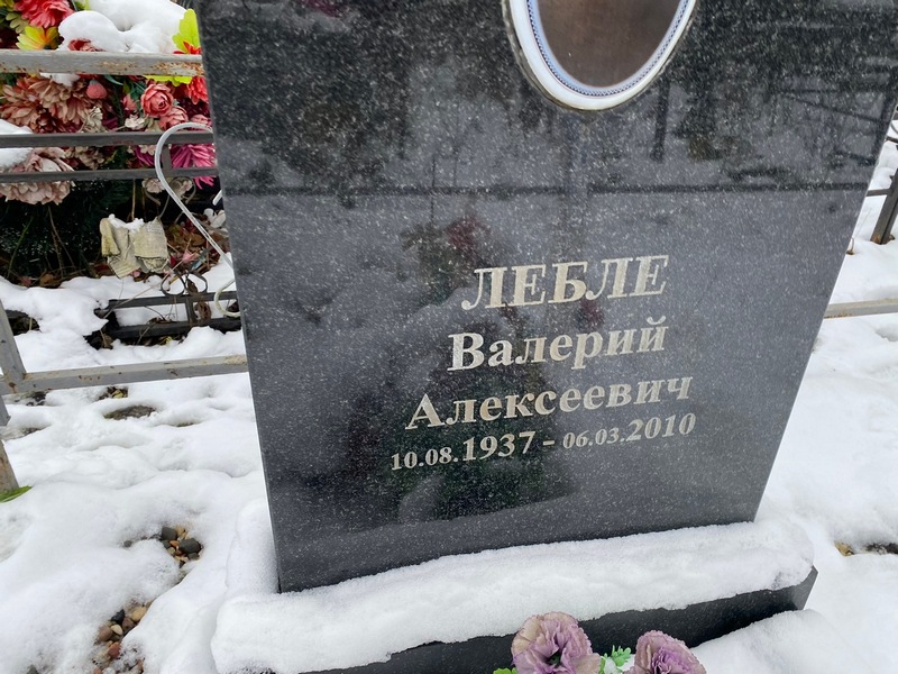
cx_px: 449
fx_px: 674
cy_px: 337
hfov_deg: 67.3
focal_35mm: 26
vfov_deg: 53.1
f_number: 1.8
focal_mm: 4.25
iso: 50
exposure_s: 1/121
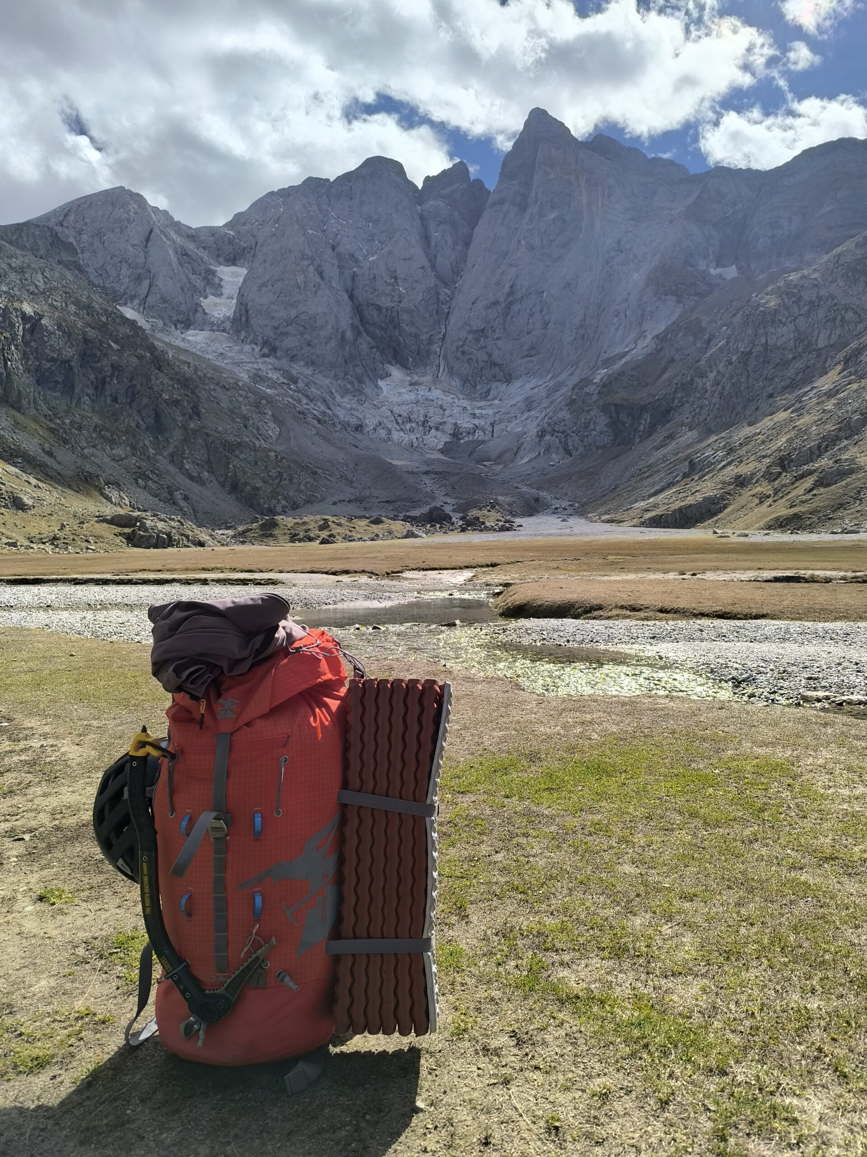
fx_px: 768
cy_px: 578
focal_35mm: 23
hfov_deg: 58.9
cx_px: 434
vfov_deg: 73.9
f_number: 1.65
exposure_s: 1/2473
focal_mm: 6.14
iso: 50
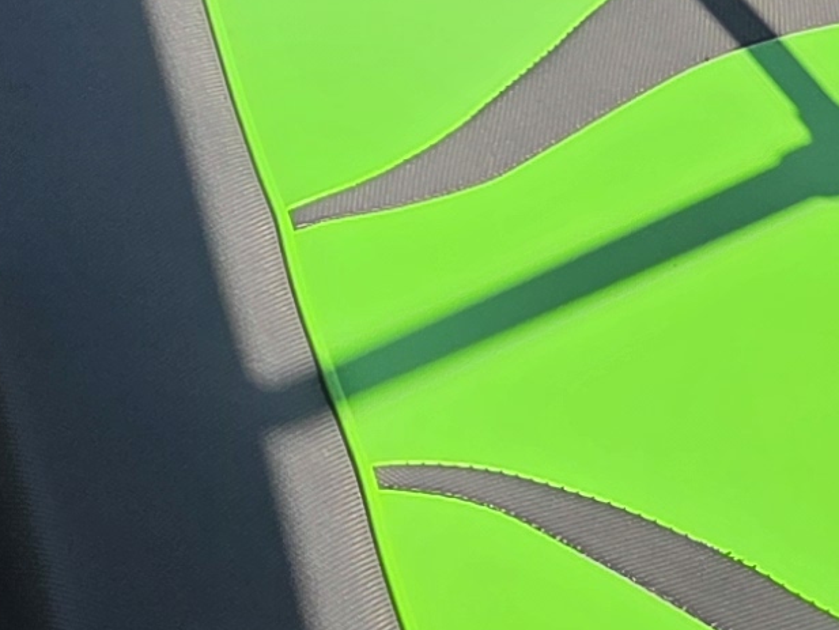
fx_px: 3612
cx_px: -1021
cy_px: -264
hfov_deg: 11.5
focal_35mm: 149
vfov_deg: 9.7
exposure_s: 1/2805
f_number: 1.8
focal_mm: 5.4
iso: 80
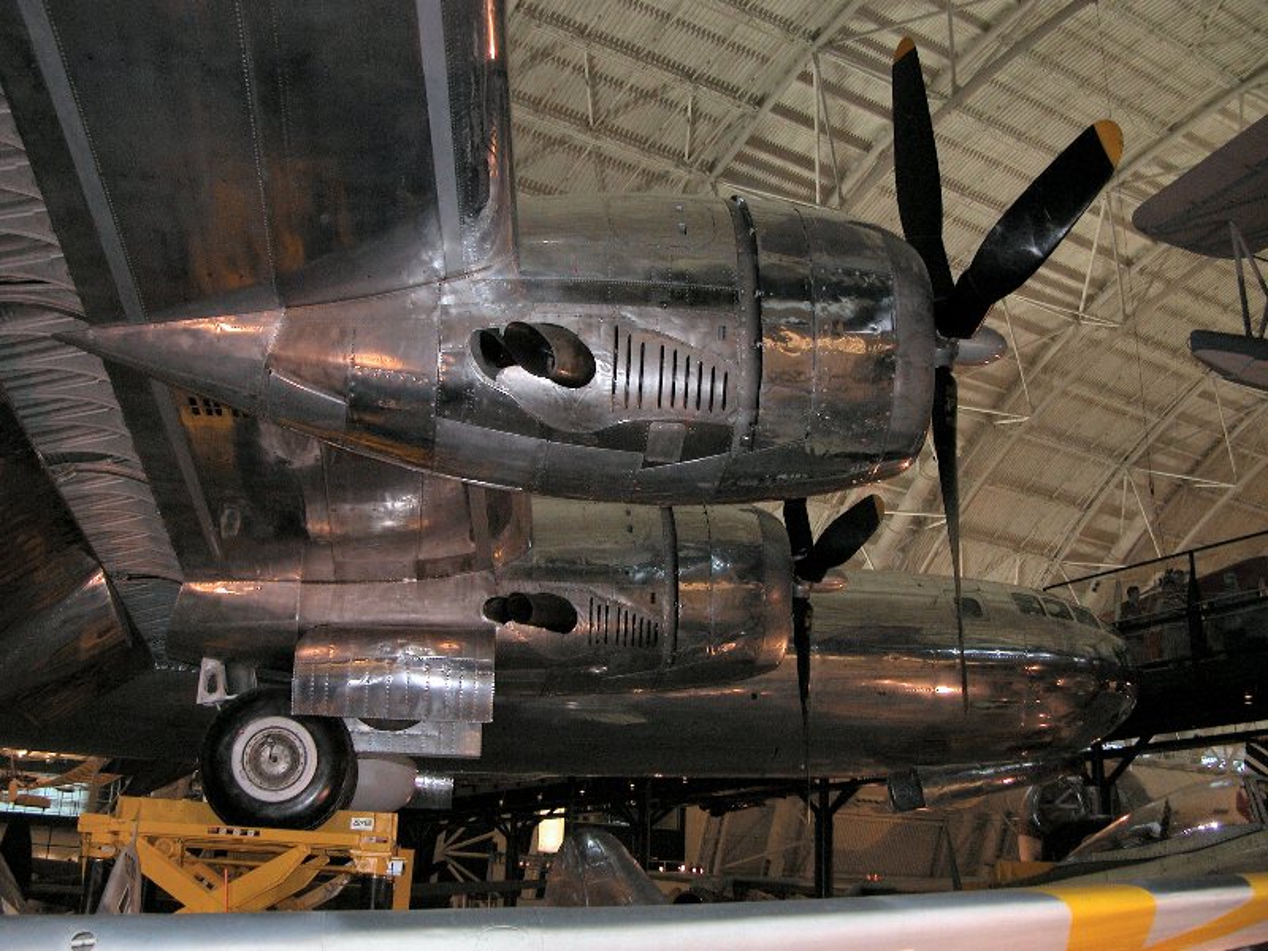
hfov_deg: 52.6
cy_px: 476
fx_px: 1282
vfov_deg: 40.7
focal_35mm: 35
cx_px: 634
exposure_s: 1/60
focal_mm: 8.9
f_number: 2.8
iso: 200
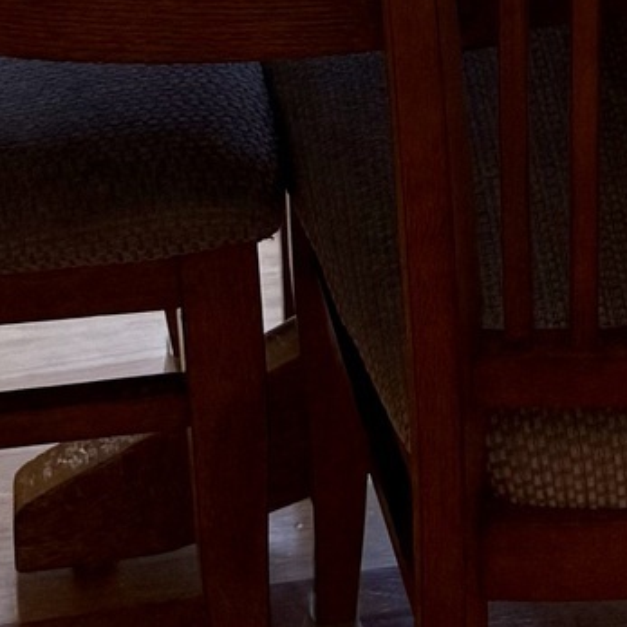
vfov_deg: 10.4
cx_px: 578
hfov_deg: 12.3
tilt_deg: -13.1
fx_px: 2889
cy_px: -976
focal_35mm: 141
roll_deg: +1.3
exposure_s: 1/593
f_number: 1.78
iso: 100
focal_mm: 6.76
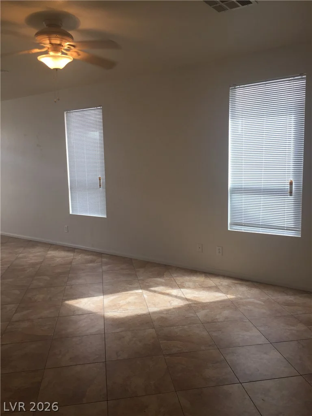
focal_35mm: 29
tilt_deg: -7.7
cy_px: 208
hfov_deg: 48.2
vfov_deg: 61.7
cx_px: 156
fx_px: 349
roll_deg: +1.1
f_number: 2.2
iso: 32
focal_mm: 4.15
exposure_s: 1/60
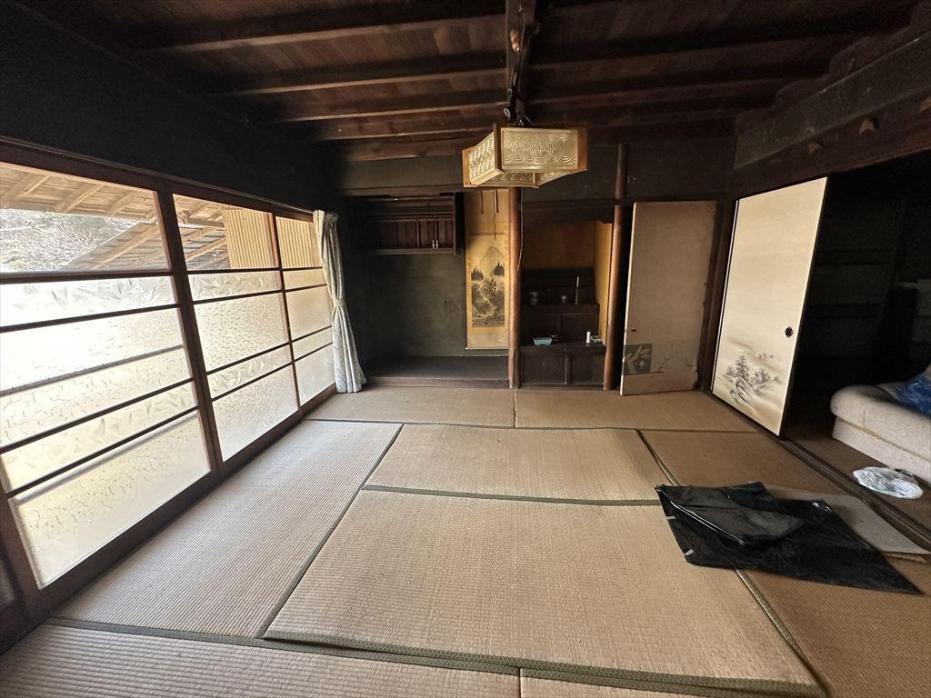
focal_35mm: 14
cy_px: 349
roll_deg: +2.4
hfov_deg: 102.1
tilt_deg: -15.0
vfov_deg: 85.7
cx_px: 466
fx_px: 377
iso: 250
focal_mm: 2.22
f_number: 2.2
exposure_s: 1/99
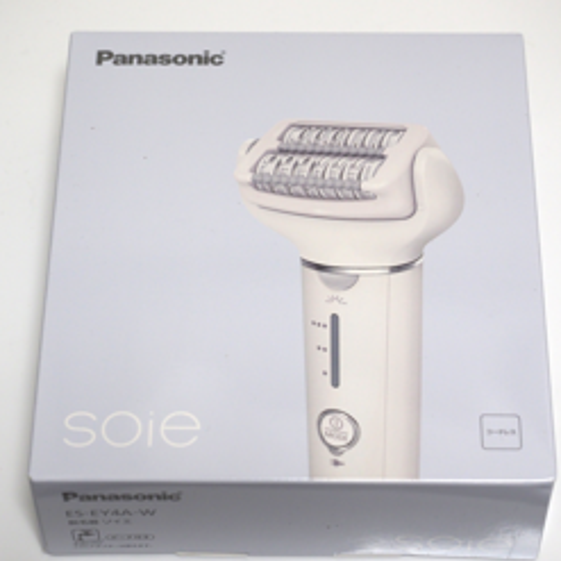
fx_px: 1889
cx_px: 275
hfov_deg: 16.9
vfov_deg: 16.9
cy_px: 282
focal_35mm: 103
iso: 500
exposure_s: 1/100
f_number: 4
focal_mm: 40
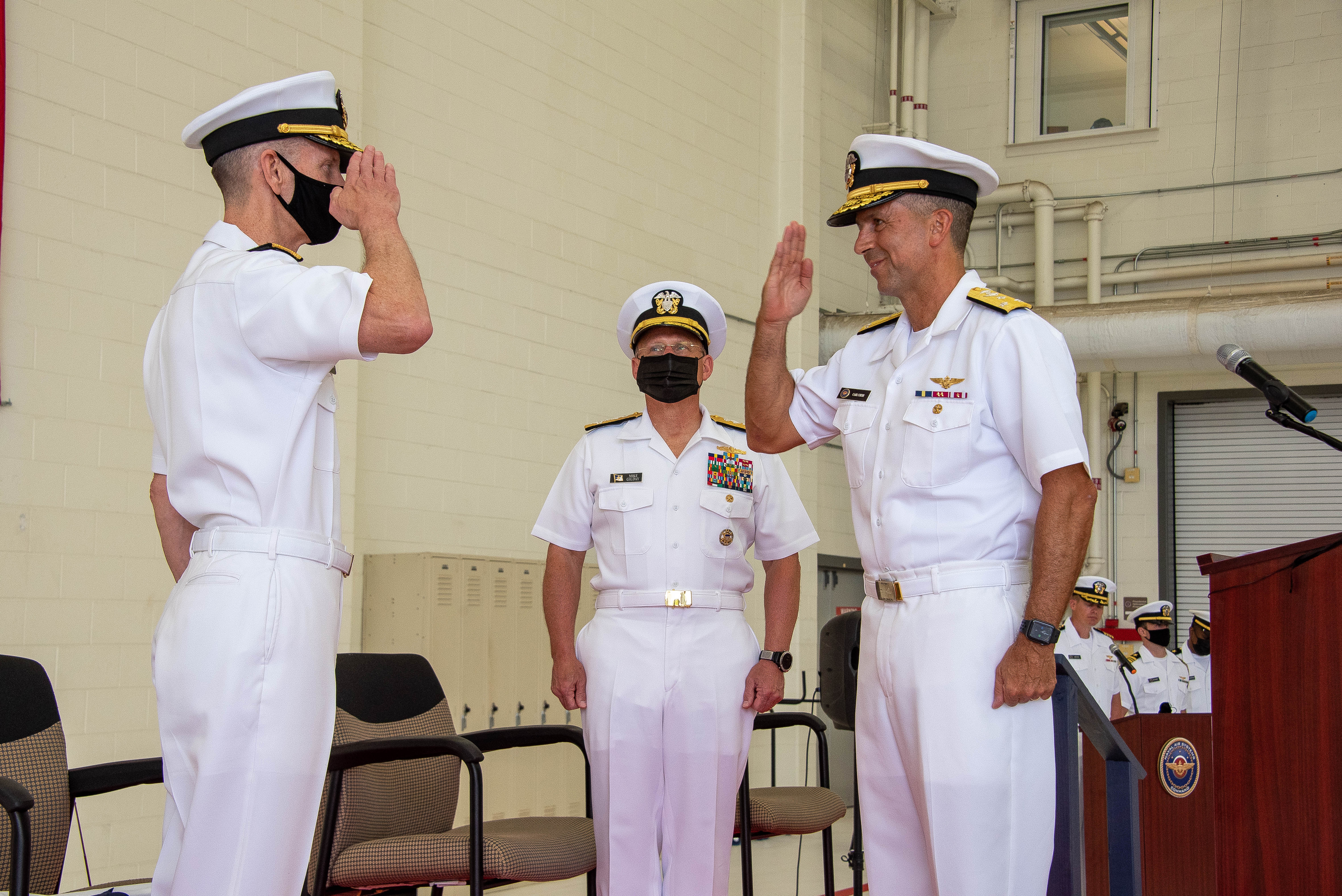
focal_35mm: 58
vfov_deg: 23.4
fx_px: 2163
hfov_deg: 34.5
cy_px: 448
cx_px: 671
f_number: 11
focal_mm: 58
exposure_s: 1/200
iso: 1000
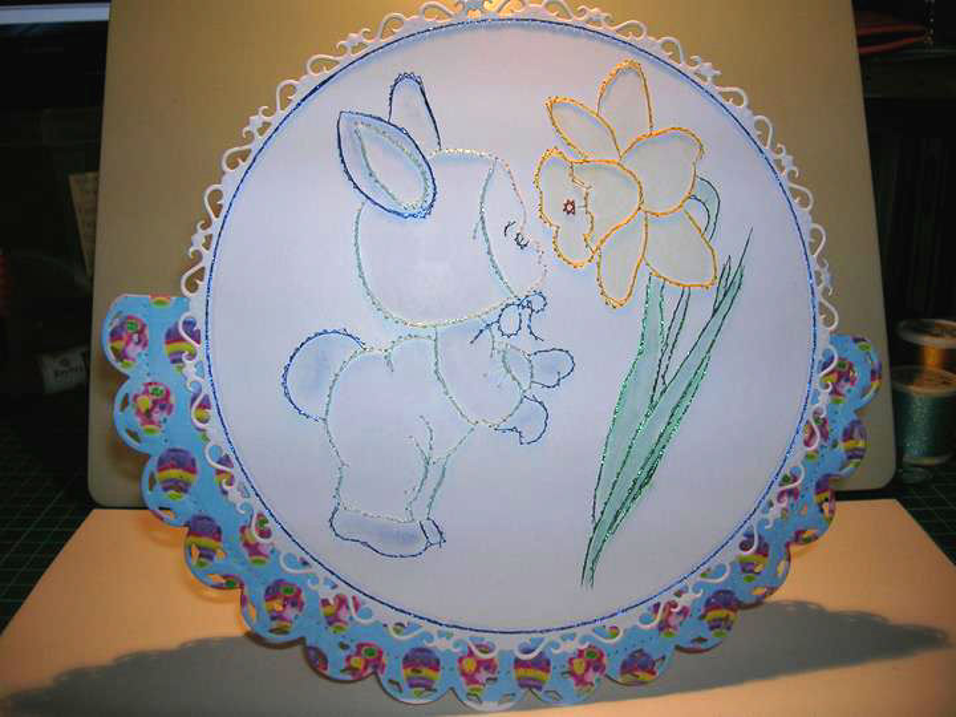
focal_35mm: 34
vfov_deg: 41.8
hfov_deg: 54.0
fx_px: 939
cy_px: 358
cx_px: 478
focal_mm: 5.7
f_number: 2.9
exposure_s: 1/60.1
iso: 50
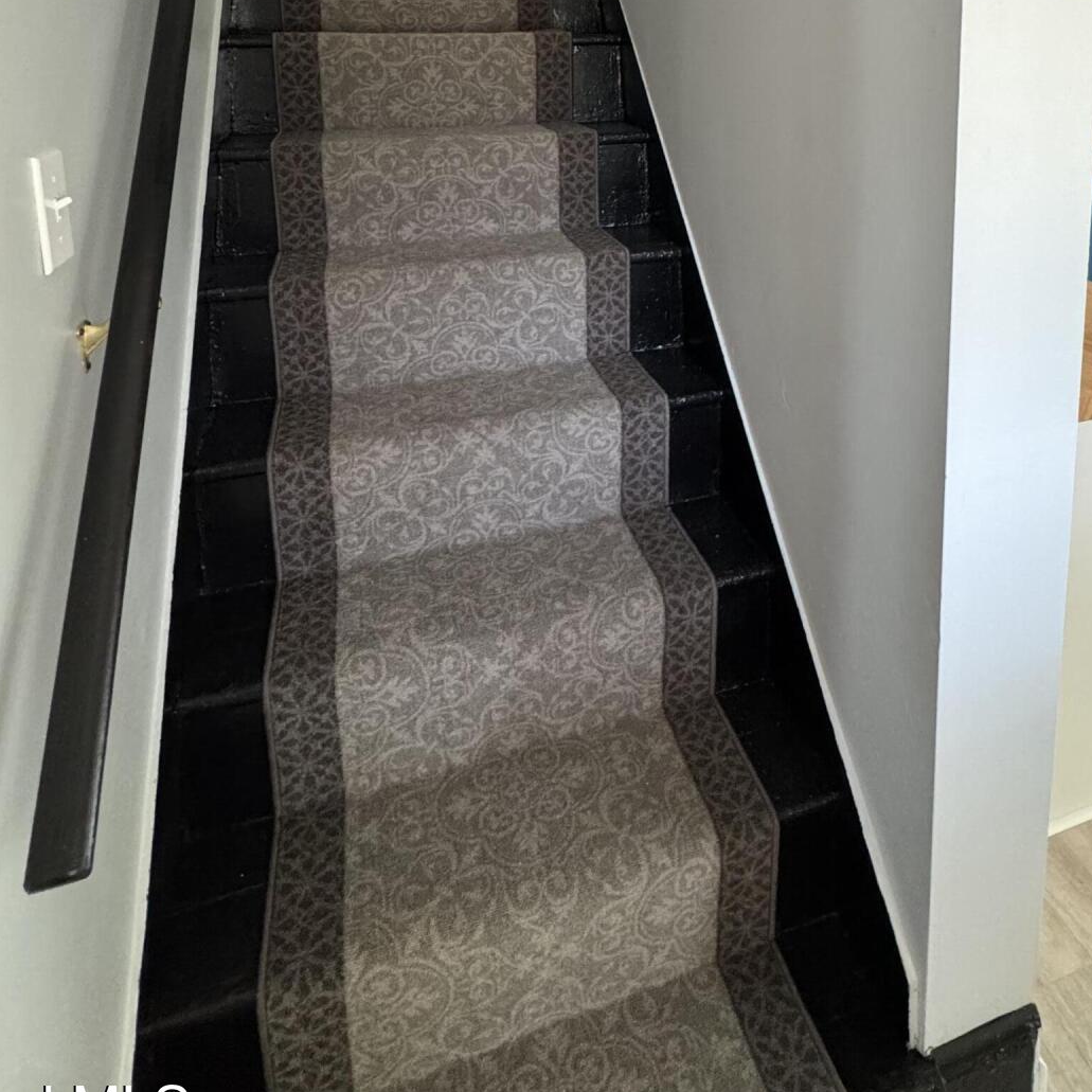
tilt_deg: -8.7
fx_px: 857
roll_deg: -0.2
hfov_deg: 64.2
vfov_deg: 57.5
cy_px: 146
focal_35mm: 24
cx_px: 672
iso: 500
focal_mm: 2.22
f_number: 2.2
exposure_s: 1/60
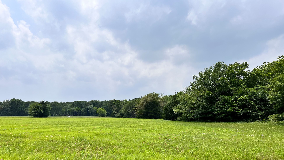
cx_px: 135
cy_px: 110
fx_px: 226
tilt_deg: +0.5
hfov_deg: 64.3
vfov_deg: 38.4
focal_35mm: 30
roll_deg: -1.8
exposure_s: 1/7463
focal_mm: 5.7
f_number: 1.5
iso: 50
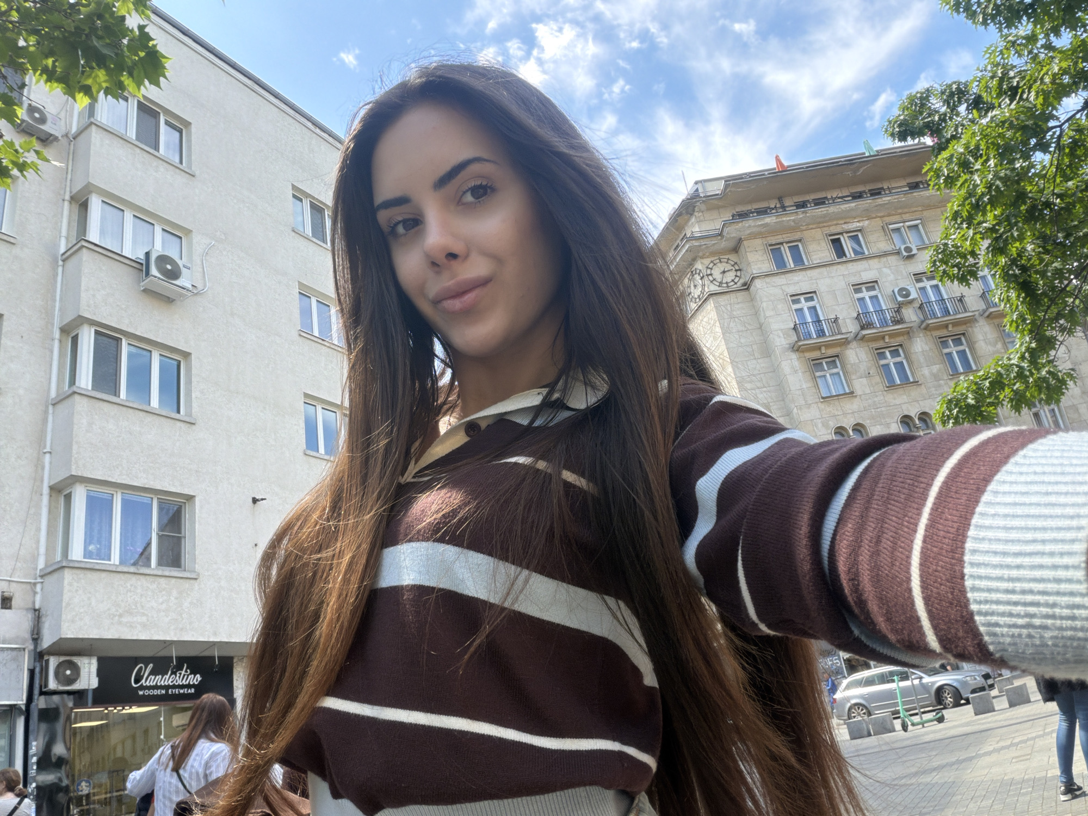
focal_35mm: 23
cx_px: 544
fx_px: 723
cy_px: 408
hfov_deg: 73.9
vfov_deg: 58.9
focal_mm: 2.71
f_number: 1.9
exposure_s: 1/203
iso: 50
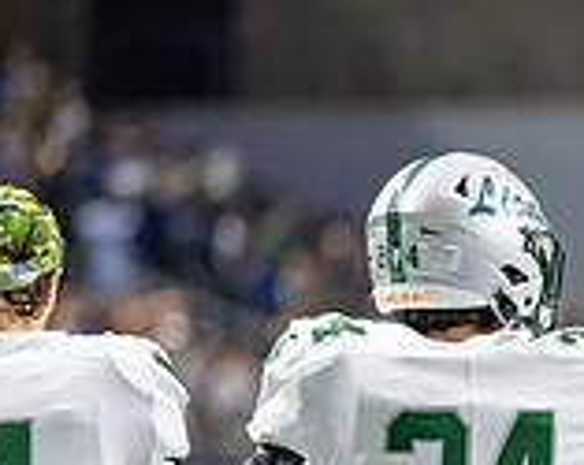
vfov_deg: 2.6
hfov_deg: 3.2
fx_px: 10386
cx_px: 1035
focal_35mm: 602
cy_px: 647
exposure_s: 1/400
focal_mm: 135
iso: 500
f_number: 1.8
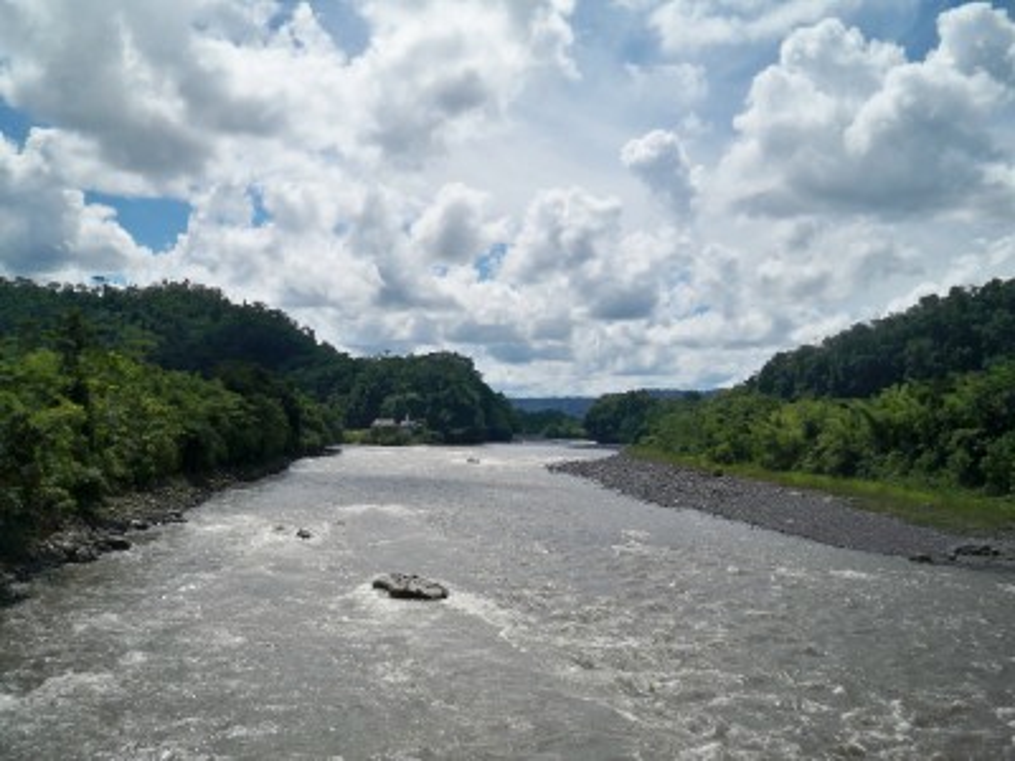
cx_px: 508
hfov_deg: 52.6
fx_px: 1026
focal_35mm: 35
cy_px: 380
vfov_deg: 40.7
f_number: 4.7
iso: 80
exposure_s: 1/1250
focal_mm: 6.3
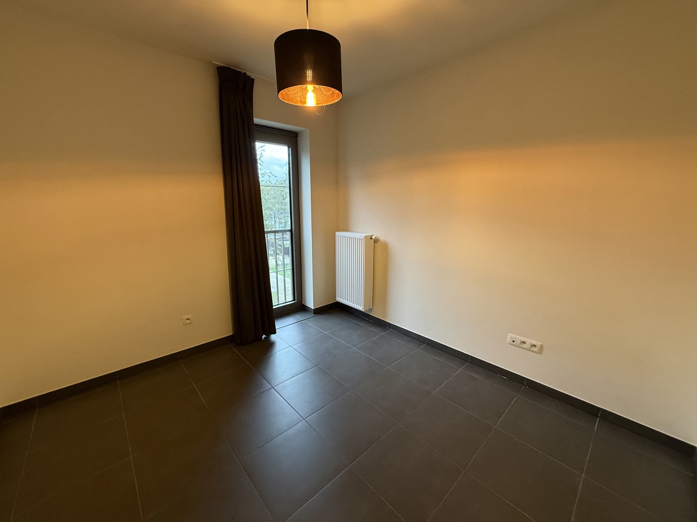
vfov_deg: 85.7
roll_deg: -0.5
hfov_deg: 102.1
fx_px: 282
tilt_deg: -12.7
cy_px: 261
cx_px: 348
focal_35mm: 14
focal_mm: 2.22
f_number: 2.2
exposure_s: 1/50
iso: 320
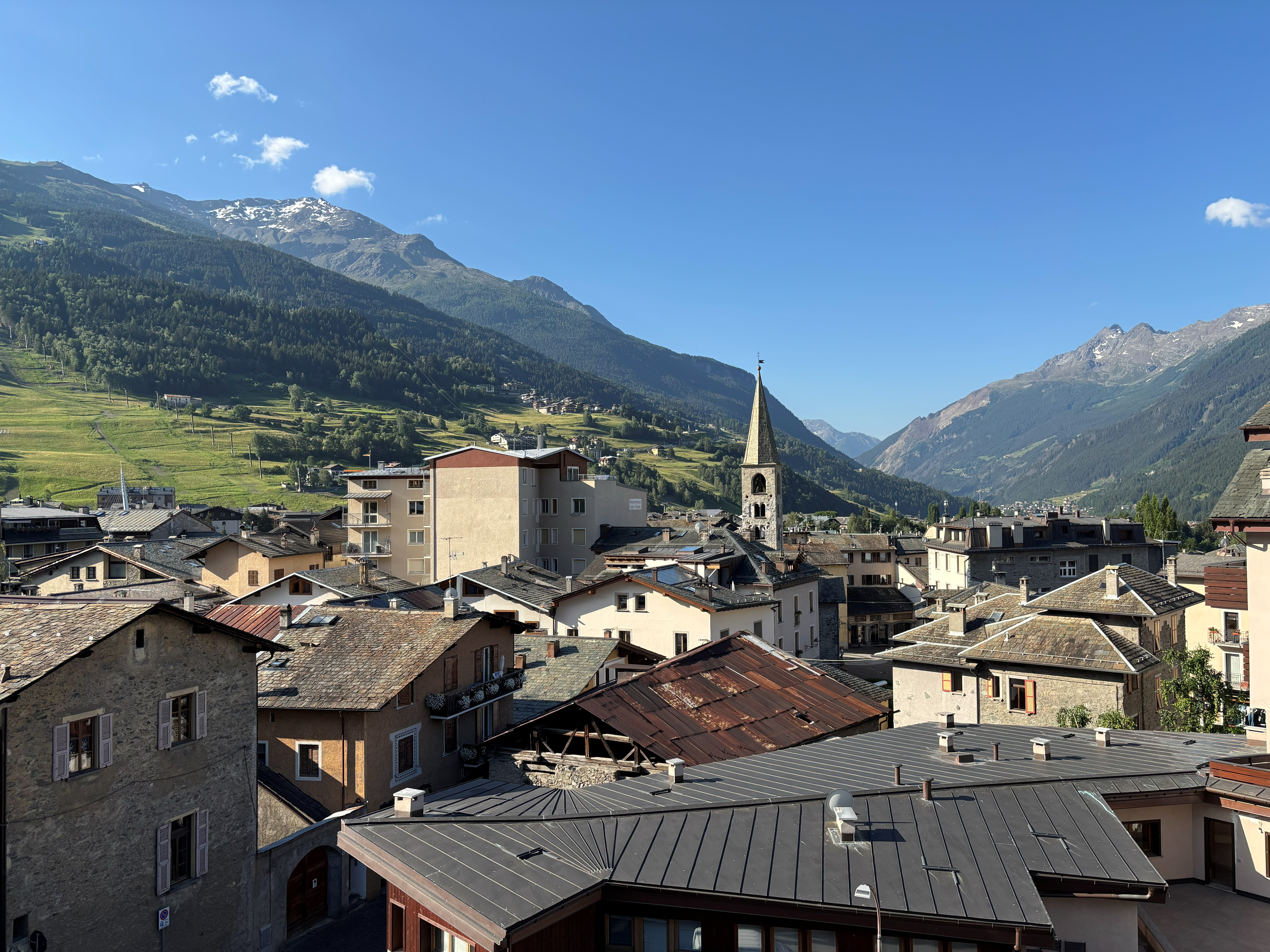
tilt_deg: +1.0
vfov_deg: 53.1
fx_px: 954
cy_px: 476
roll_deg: +0.8
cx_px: 635
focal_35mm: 26
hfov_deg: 67.3
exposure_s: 1/1949
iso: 50
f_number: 1.6
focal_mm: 5.96
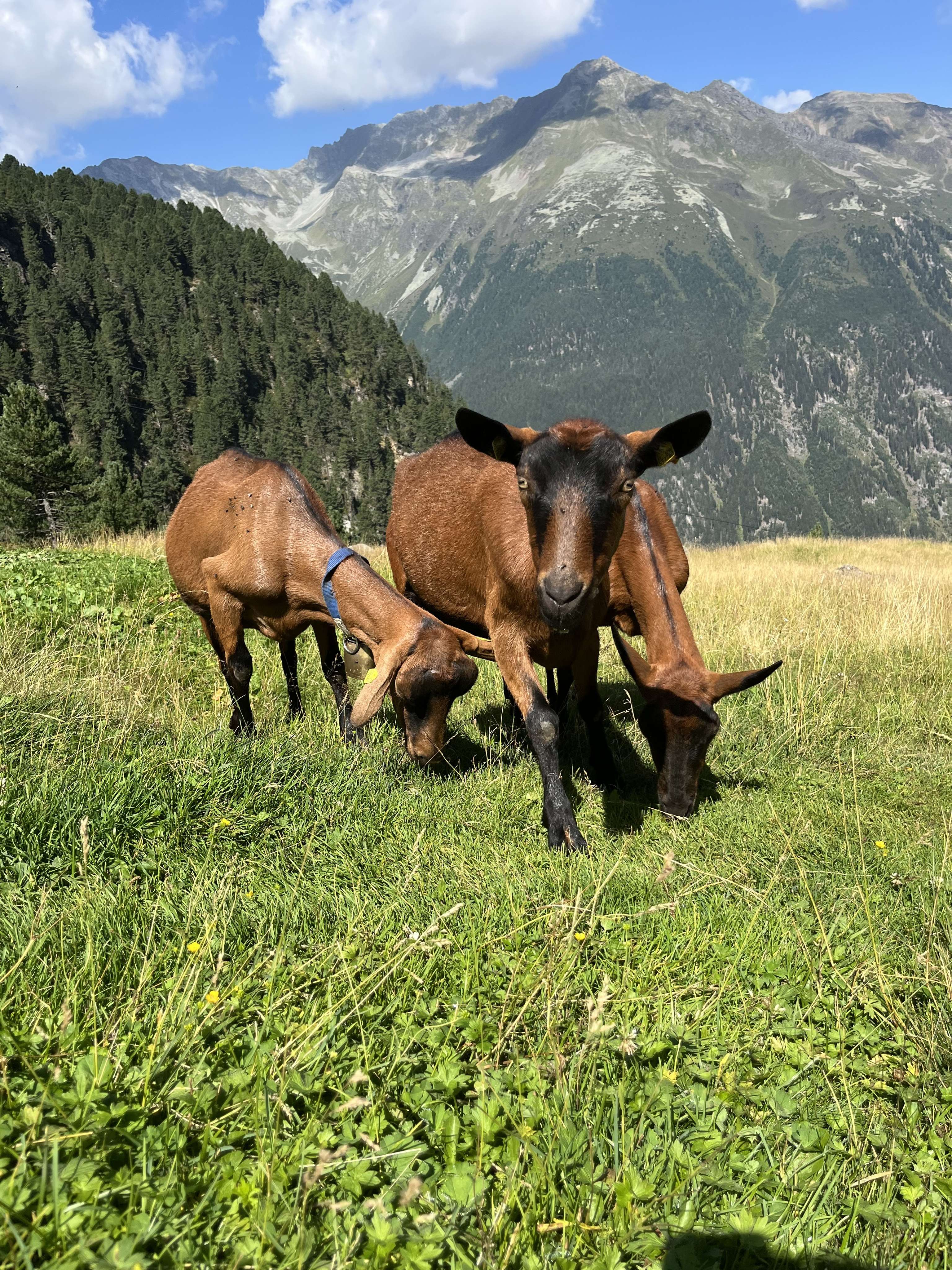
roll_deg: +8.1
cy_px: 635
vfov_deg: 67.3
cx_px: 476
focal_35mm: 26
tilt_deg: -13.2
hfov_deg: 53.1
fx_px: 953
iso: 50
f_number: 1.6
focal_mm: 5.1
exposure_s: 1/2268
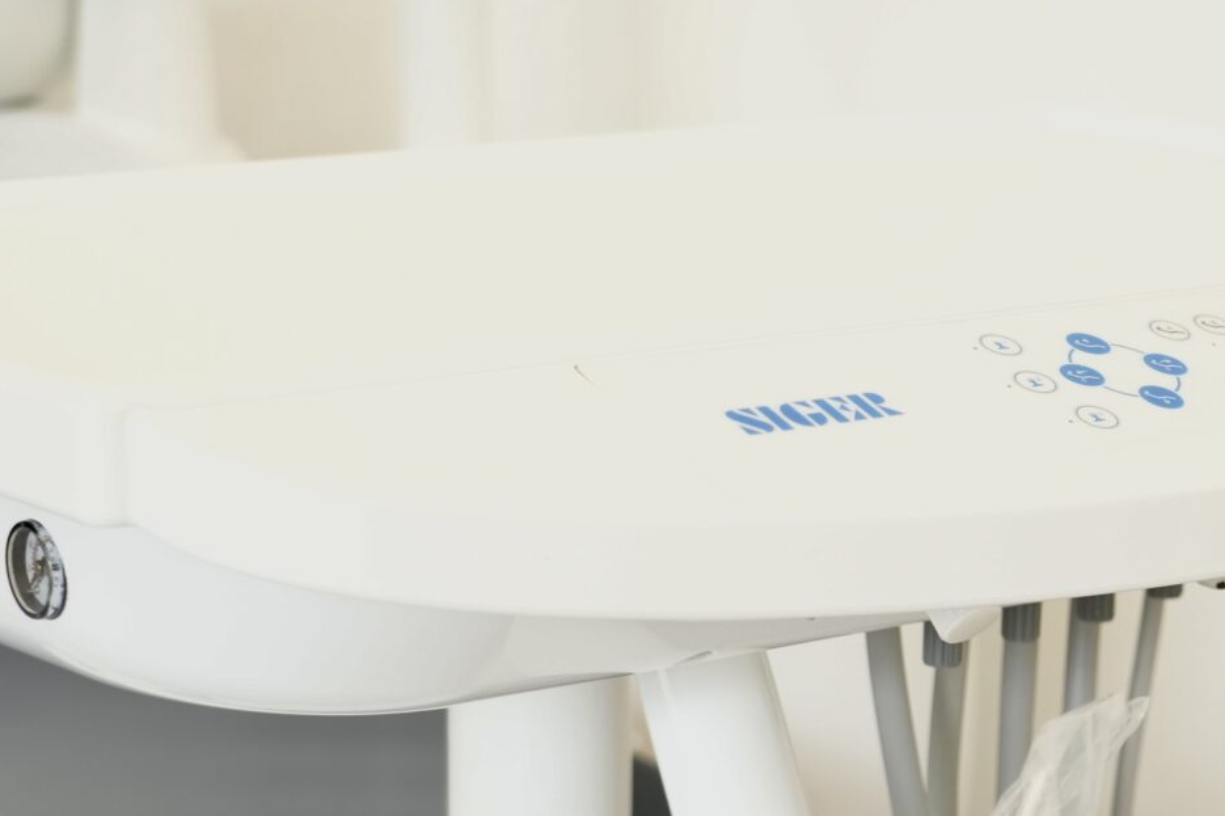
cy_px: 589
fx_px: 3912
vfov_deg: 11.9
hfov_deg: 17.6
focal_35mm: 115
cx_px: 1034
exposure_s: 1/125
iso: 1250
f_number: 4
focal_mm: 42
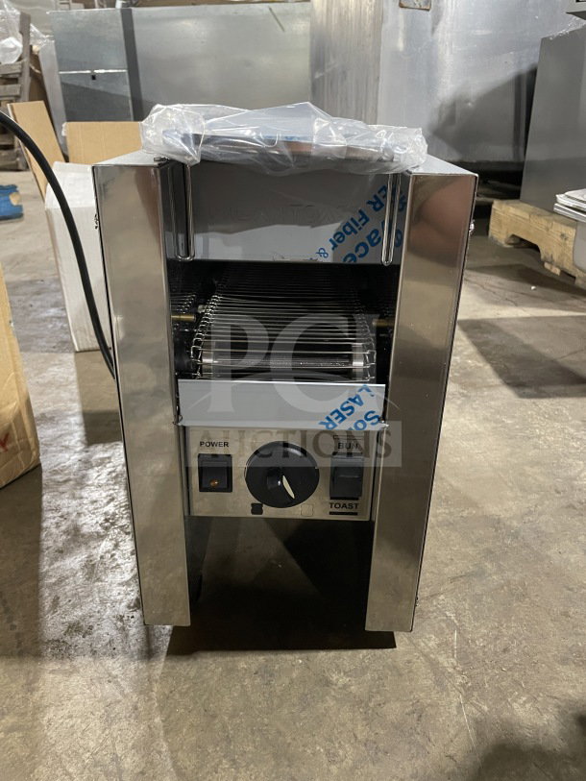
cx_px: 293
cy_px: 390
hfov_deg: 53.1
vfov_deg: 67.3
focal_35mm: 26
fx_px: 587
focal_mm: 4.2
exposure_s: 1/50
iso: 500
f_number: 1.6
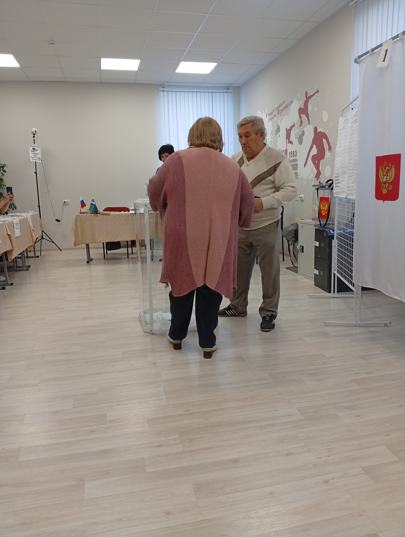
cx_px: 202
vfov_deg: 65.2
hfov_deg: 51.5
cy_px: 268
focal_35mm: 27
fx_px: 420
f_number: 1.8
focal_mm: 3.98
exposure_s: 1/50
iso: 179
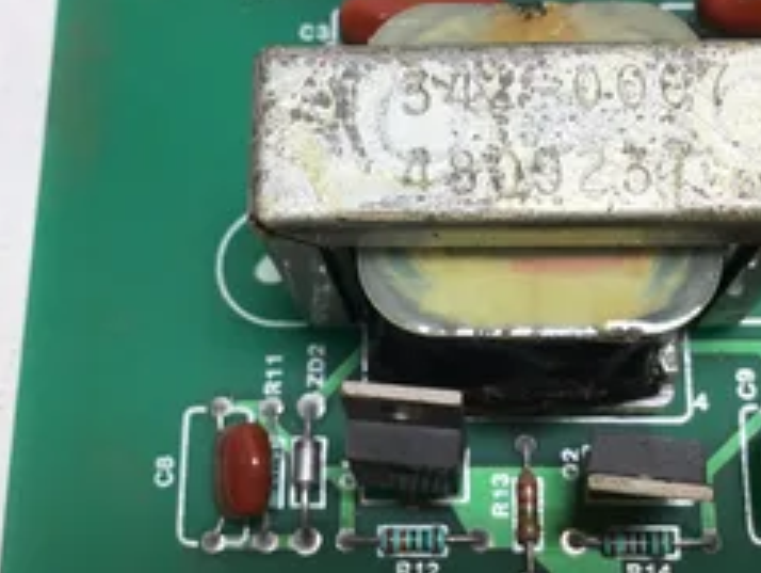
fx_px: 1144
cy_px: 240
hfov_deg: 36.7
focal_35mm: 52
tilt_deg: -73.6
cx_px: 444
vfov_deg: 28.0
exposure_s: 1/120
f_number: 2.4
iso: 25
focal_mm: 3.3
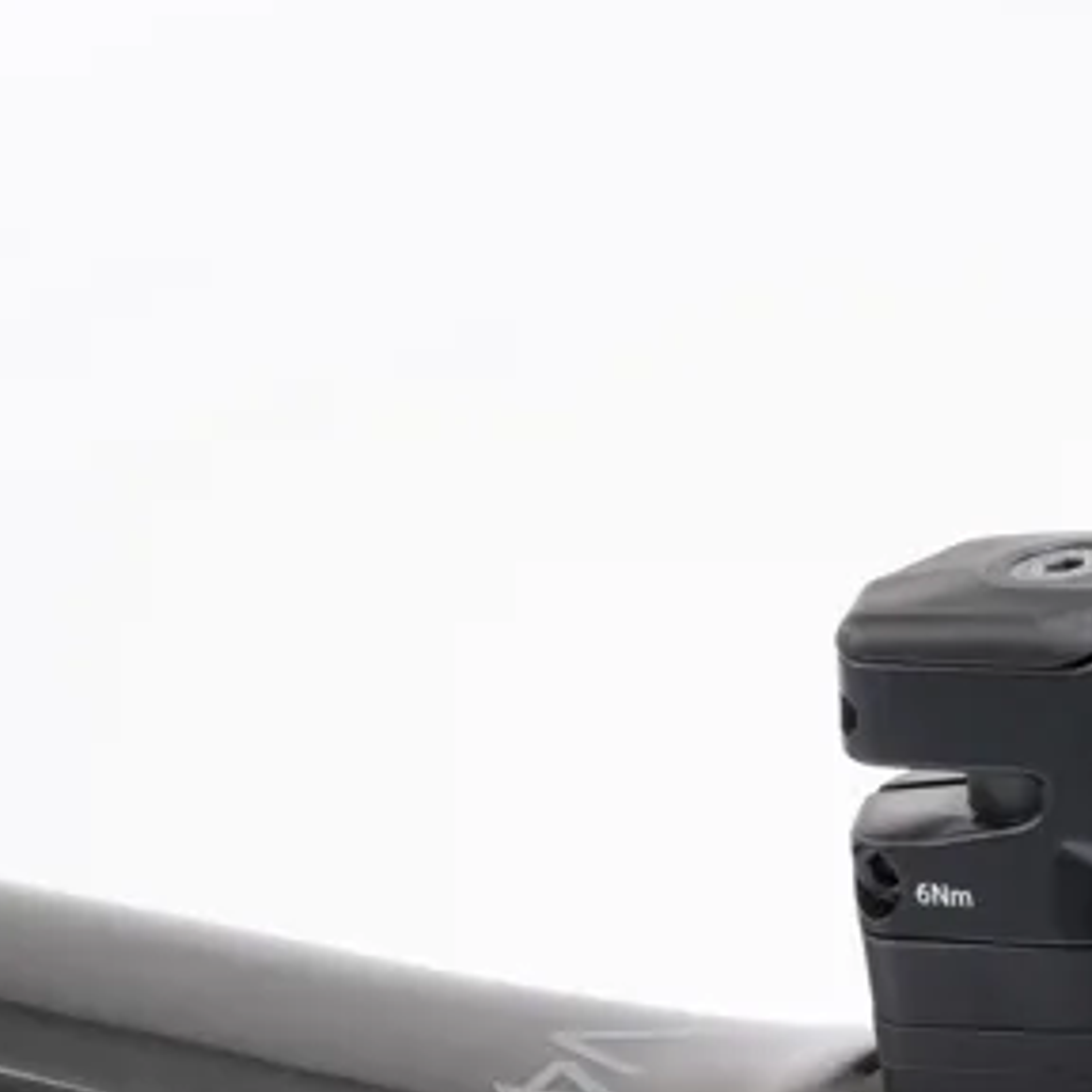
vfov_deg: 10.6
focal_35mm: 165
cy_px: 783
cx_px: 1486
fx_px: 5889
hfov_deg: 10.3
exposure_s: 1/160
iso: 100
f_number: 18
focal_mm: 70
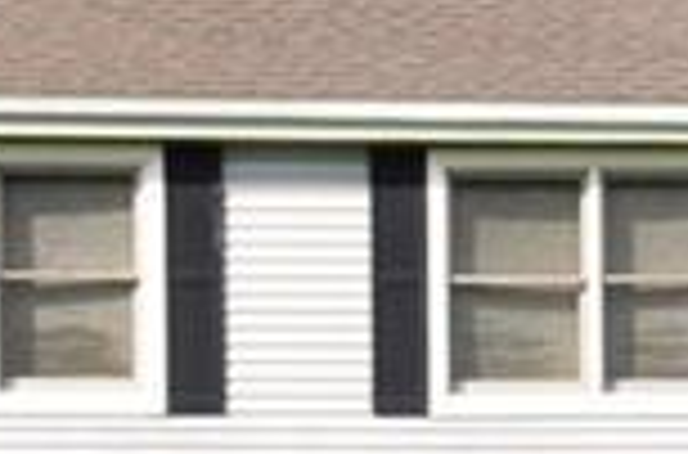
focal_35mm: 201
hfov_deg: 9.7
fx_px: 3829
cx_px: -571
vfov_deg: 6.7
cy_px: 614
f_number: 7.1
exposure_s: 1/320
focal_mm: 20
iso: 250
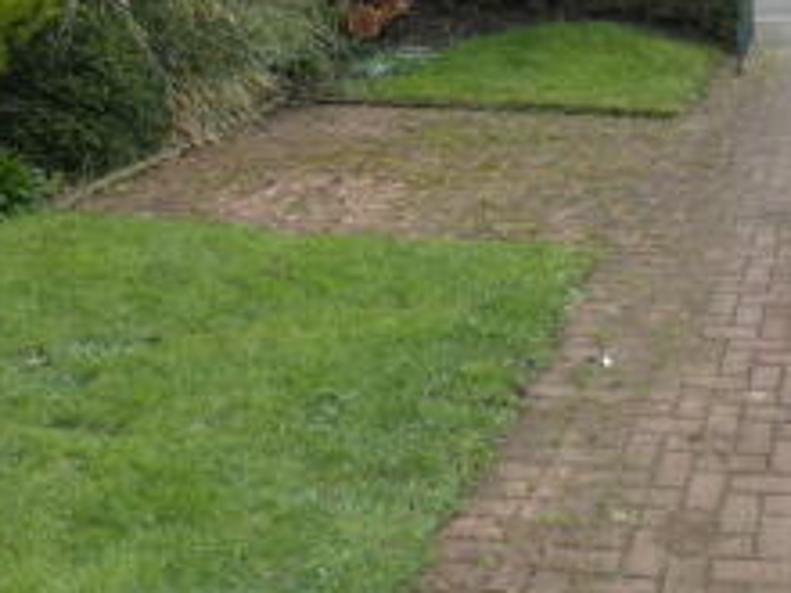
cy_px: 174
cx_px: 663
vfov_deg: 27.3
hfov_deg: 34.7
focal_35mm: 53
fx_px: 1211
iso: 80
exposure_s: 1/400
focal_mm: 3.6
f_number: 2.8
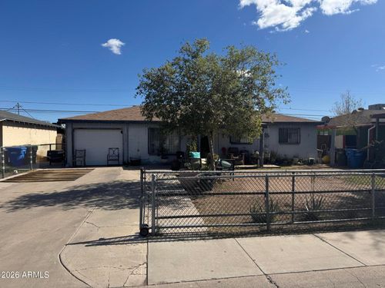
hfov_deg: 71.6
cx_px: 192
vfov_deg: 56.8
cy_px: 144
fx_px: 267
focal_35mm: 24
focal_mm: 6.76
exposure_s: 1/5814
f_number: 1.78
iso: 80
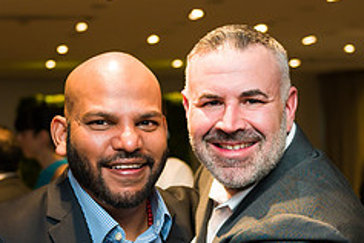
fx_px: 940
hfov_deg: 21.9
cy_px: 212
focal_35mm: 93
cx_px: 220
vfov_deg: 14.6
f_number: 4
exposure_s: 1/160
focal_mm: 38
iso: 640
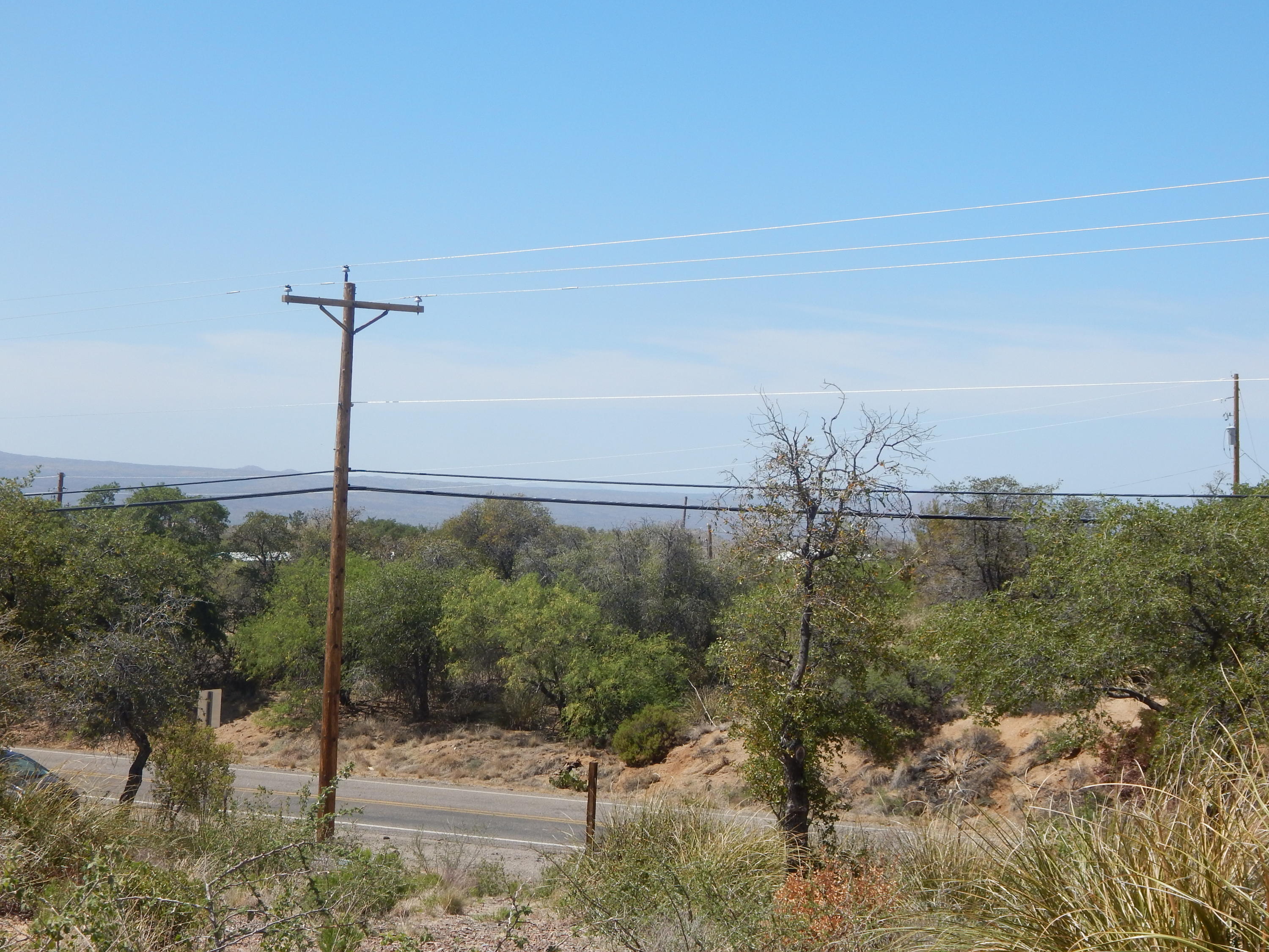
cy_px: 476
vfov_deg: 21.3
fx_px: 2529
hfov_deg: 28.2
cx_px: 634
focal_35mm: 69
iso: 125
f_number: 4.1
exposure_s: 1/1500
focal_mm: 12.3
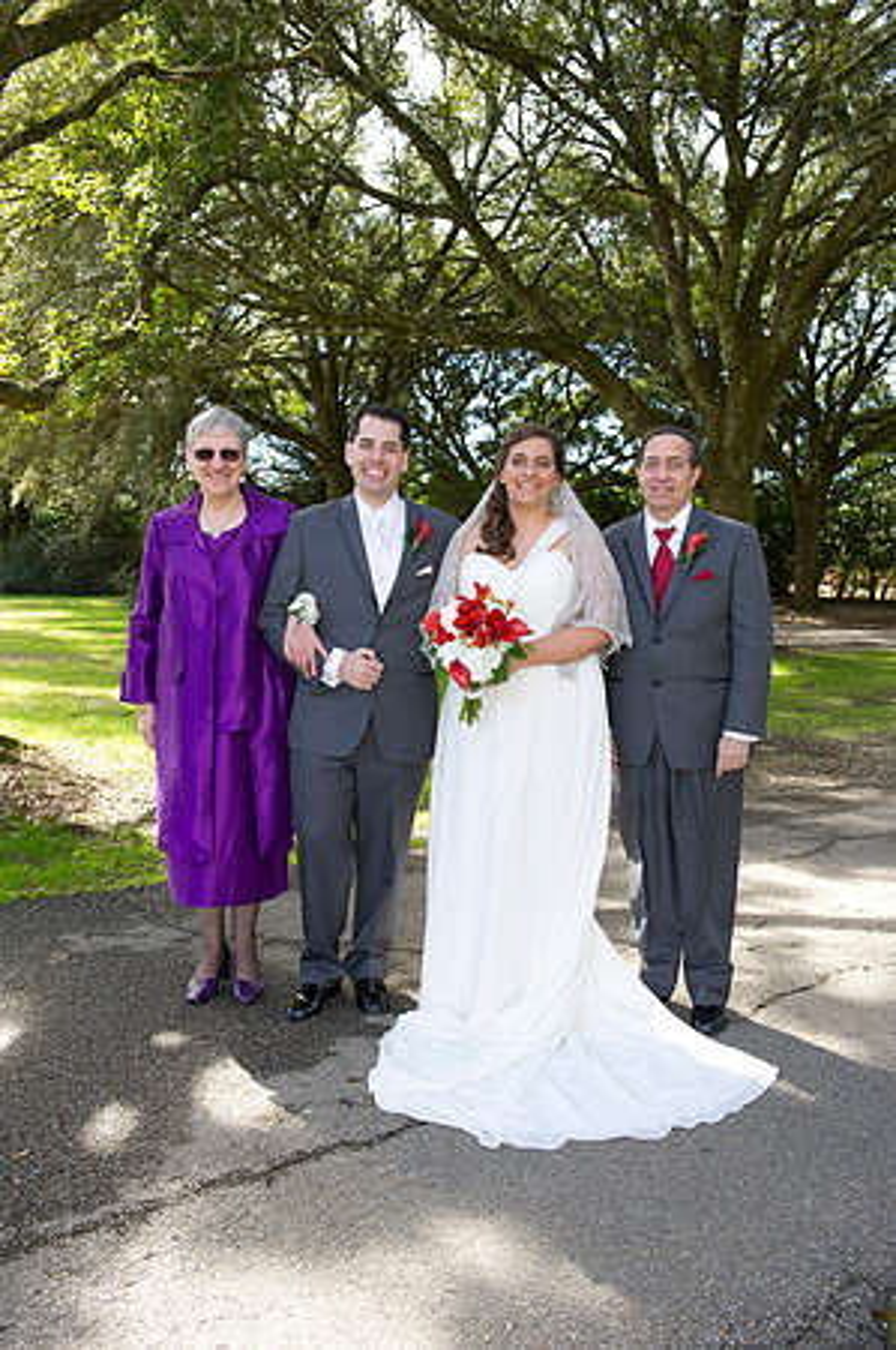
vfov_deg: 58.8
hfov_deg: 41.0
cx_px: 448
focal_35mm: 32
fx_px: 1197
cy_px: 675
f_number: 5.6
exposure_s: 1/160
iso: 320
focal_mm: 32
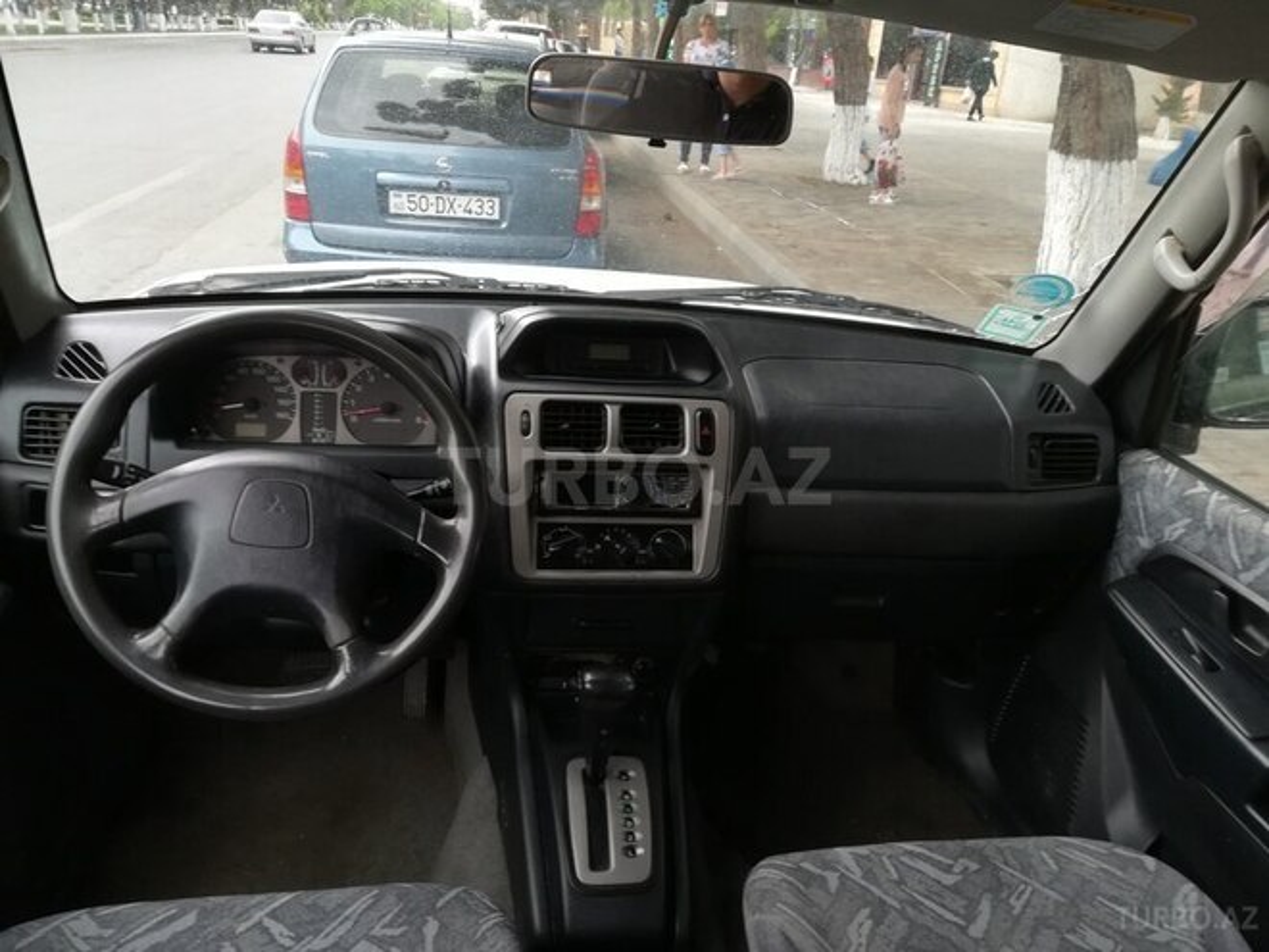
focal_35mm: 26
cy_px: 476
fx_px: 953
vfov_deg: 53.1
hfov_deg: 67.3
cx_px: 634
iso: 80
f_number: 2.2
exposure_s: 1/33.3
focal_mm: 3.83
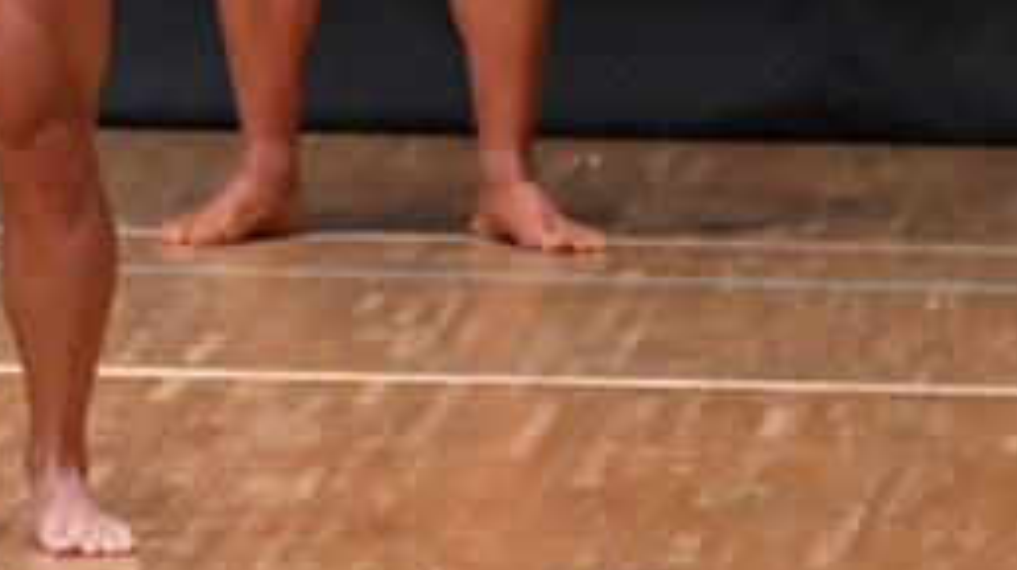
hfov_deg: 2.5
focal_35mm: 853
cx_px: -425
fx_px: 22981
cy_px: -285
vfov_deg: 1.4
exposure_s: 1/400
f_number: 5.6
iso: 6400
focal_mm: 180
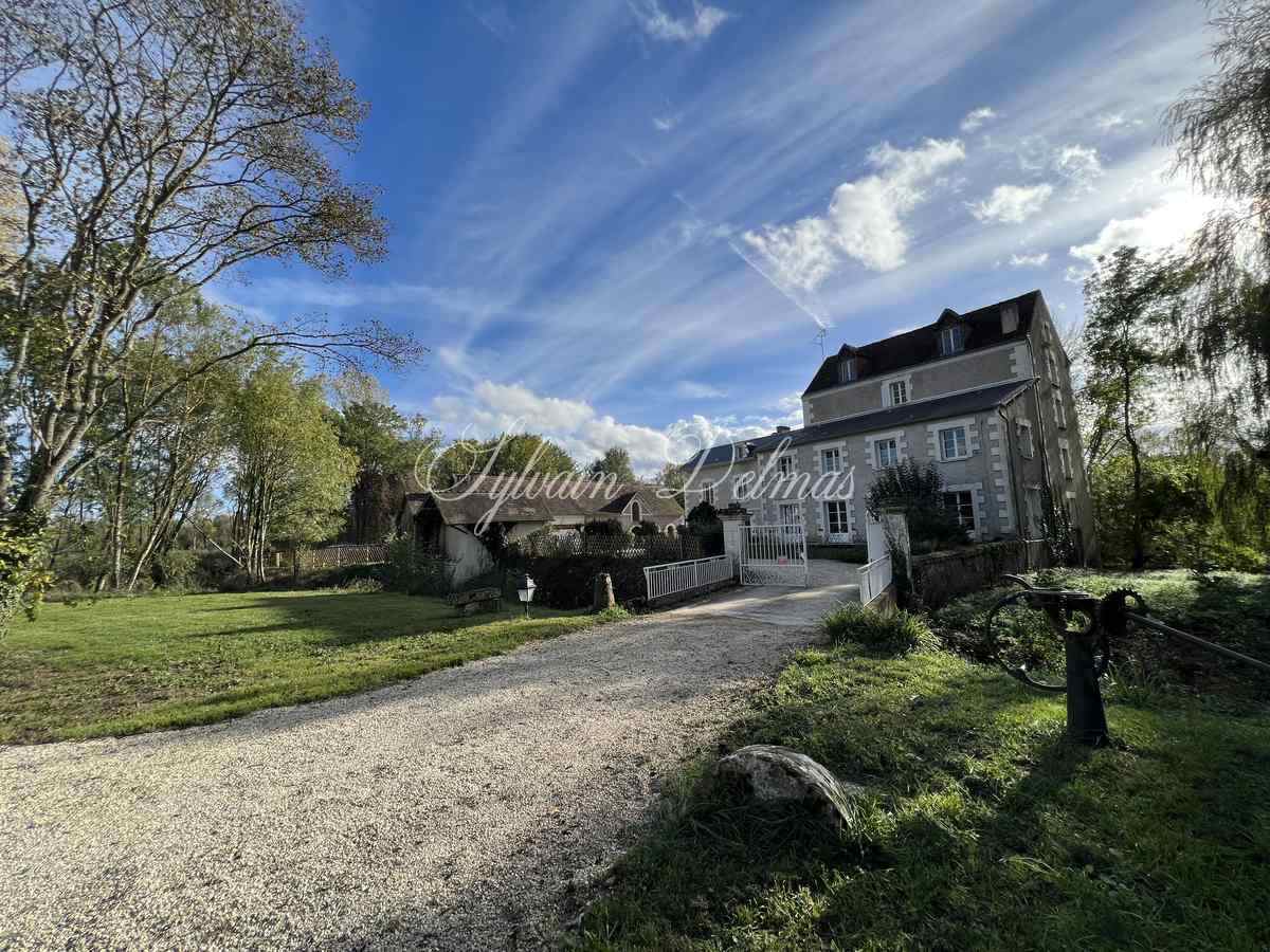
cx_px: 635
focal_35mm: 13
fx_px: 477
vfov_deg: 89.9
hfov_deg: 106.2
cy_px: 476
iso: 32
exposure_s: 1/1754
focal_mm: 1.57
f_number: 1.8
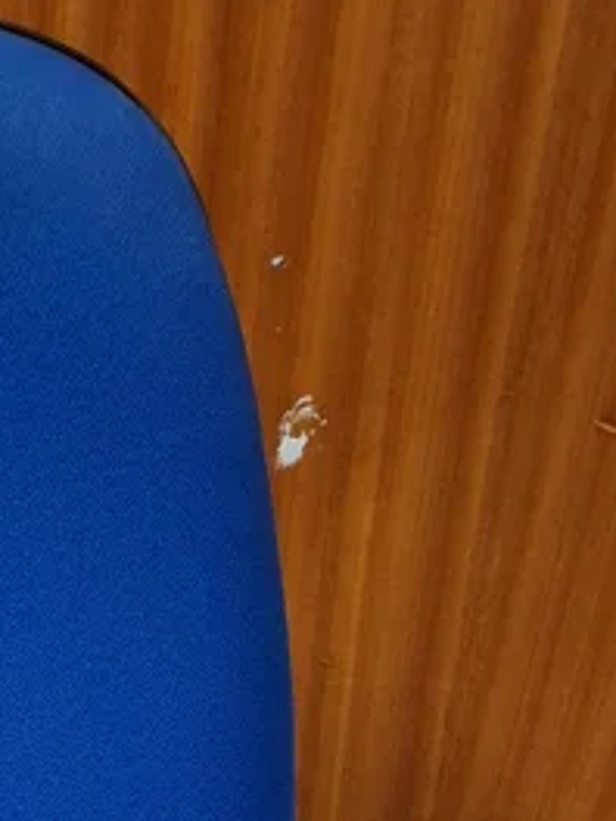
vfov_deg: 16.8
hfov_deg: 14.9
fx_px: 2207
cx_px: -258
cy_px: 1544
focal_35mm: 93
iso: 400
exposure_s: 1/33
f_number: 1.8
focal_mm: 5.54
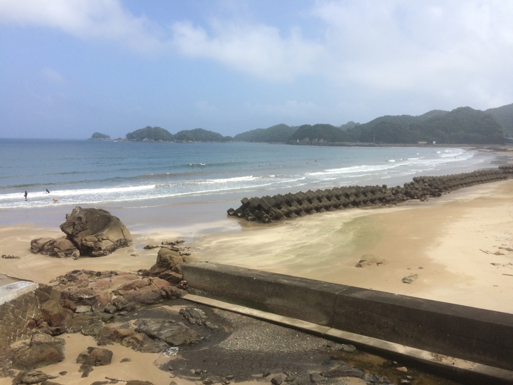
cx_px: 256
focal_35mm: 29
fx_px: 430
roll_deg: -0.7
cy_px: 192
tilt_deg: -10.5
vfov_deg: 48.2
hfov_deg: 61.7
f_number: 2.2
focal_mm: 4.15
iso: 32
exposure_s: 1/2740
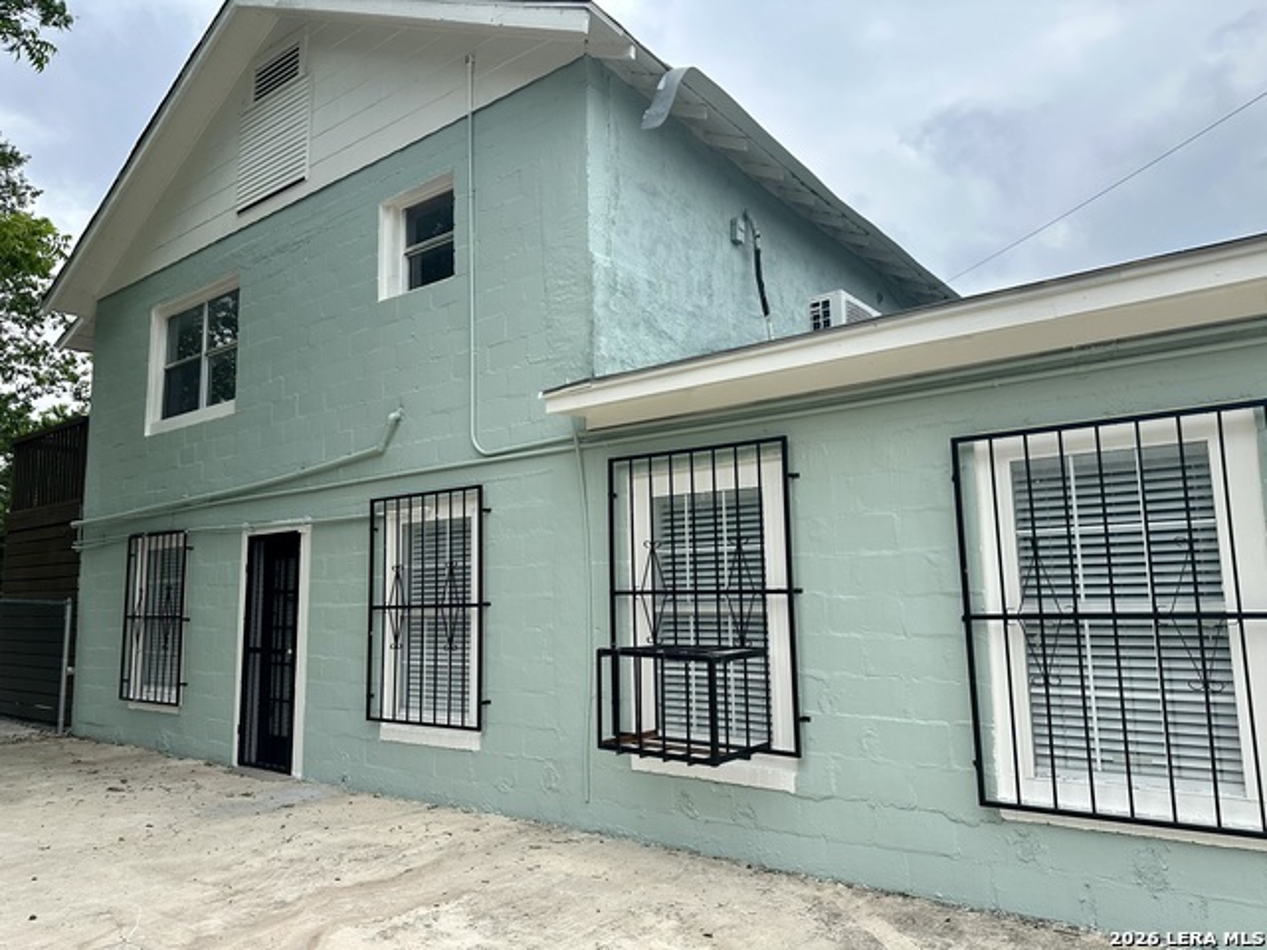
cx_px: 634
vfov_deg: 56.8
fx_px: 878
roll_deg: +1.0
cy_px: 475
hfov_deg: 71.6
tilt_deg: +7.1
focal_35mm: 24
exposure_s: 1/2967
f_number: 1.78
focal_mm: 6.86
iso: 80
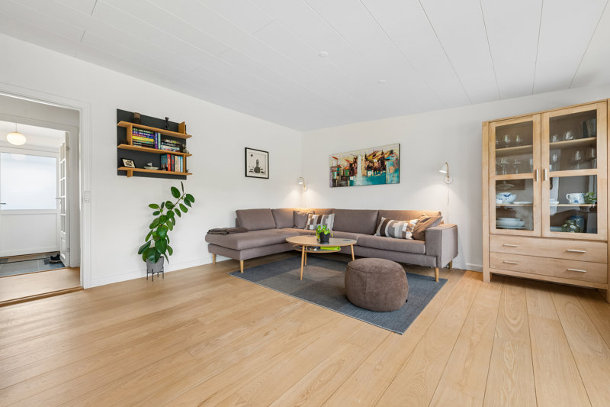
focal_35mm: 14
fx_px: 237
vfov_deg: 81.2
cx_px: 305
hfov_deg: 104.3
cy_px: 204
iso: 250
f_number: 9
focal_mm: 14
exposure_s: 1/6
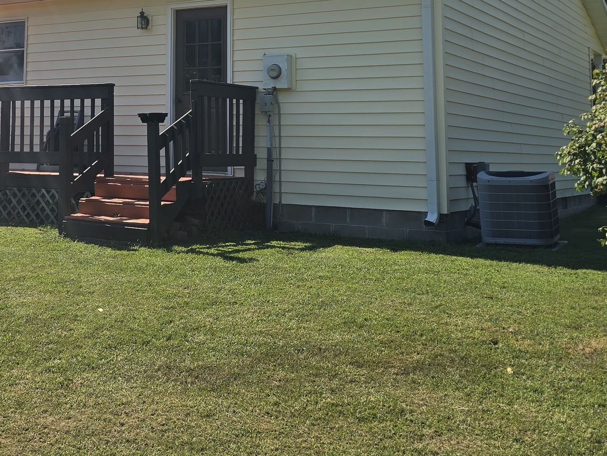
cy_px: 26
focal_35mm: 53
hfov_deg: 35.1
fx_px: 929
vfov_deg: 26.4
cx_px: 129
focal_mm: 6.3
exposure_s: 1/922
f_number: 1.7
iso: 12
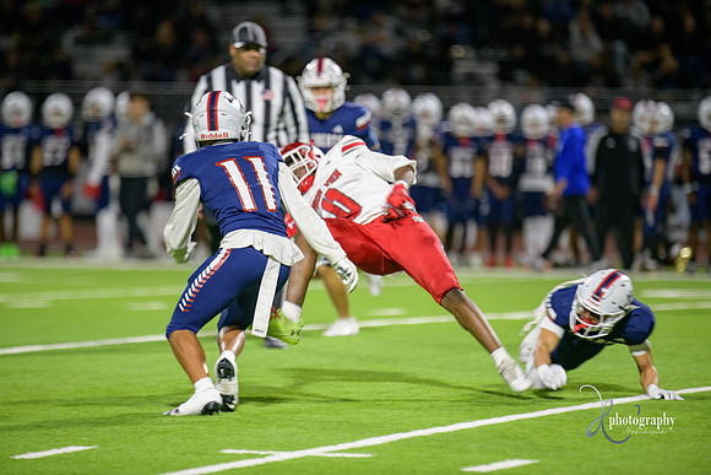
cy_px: 238
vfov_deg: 5.1
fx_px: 5333
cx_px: 356
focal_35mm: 270
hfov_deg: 7.6
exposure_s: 1/250
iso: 2000
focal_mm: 270
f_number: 2.8
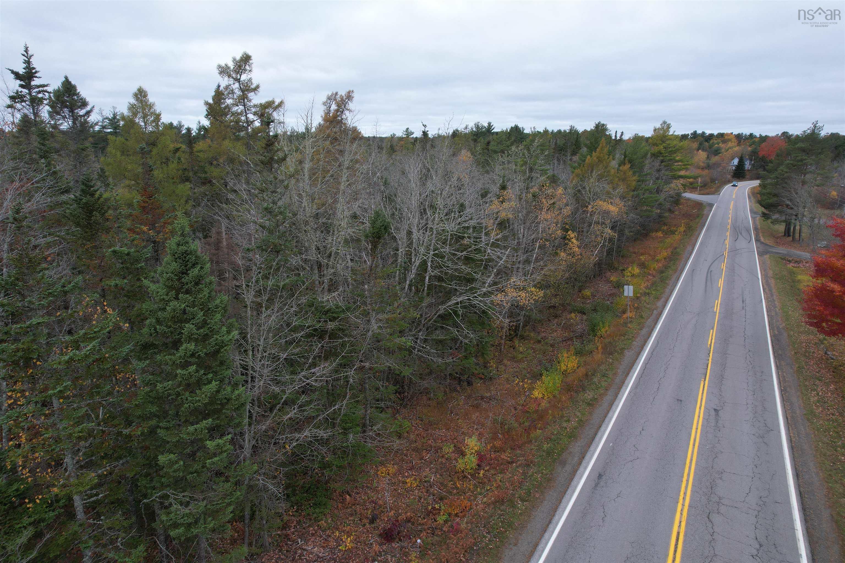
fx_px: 516
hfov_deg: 78.6
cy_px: 282
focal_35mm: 22
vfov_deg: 57.2
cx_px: 422
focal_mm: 8.38
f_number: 2.8
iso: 100
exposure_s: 1/350
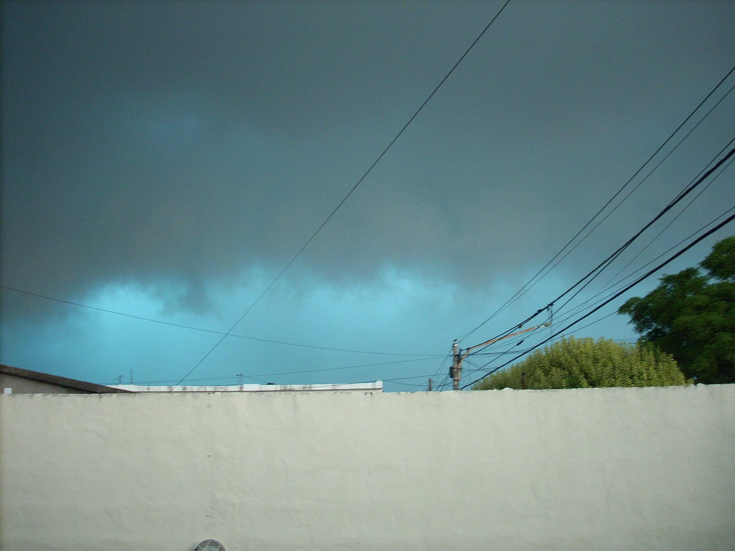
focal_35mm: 37
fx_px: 786
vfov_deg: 38.7
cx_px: 368
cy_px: 276
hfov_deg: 50.1
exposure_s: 1/30
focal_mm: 6.2
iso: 175
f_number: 2.8
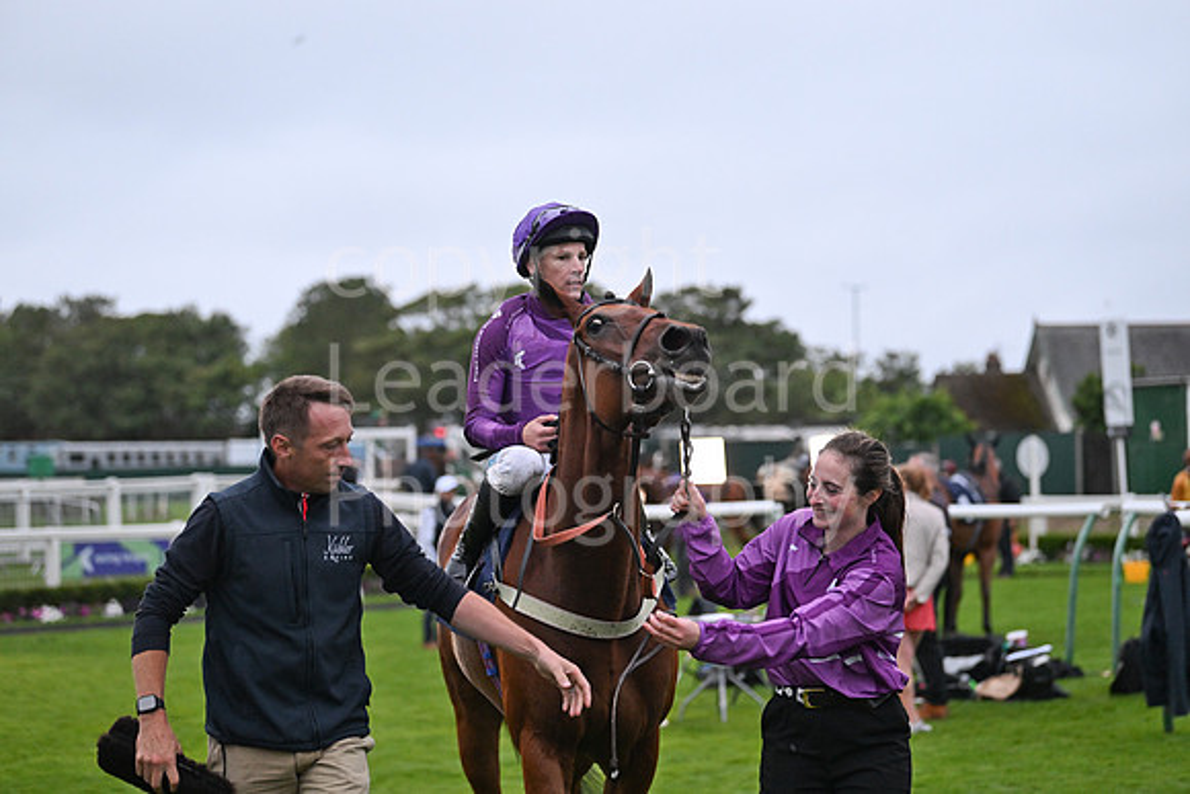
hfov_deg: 23.6
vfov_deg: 15.9
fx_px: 2843
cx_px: 595
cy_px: 397
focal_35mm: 86
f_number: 2.8
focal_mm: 86
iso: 3200
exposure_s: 1/400
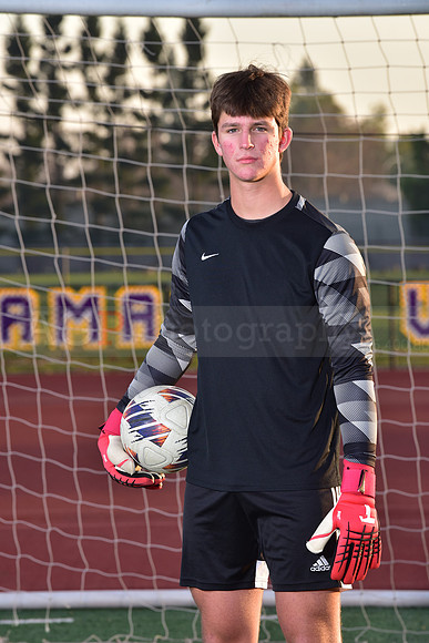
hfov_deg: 6.9
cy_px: 322
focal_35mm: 200
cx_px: 214
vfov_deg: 10.3
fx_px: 3573
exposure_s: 1/250
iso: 400
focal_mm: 200
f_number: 8
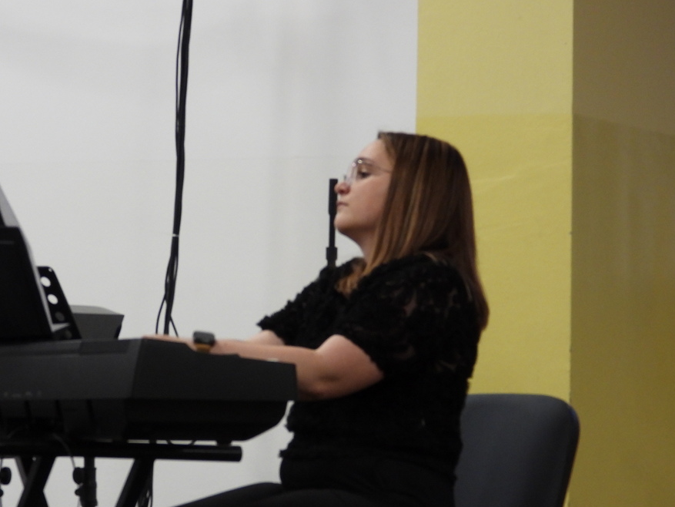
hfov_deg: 9.3
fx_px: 4134
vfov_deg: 7.0
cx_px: 228
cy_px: 327
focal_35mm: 212
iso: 400
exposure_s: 1/25
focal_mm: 27.9
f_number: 4
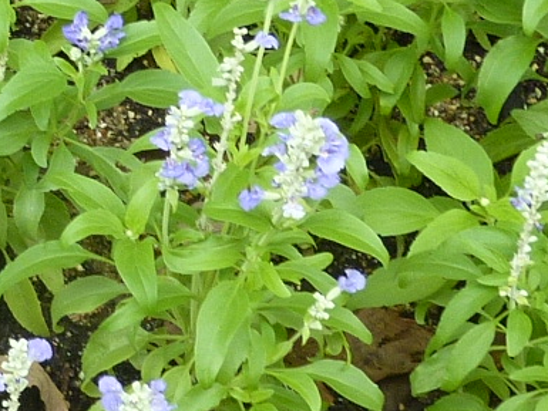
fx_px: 2106
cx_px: -61
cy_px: 334
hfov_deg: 14.5
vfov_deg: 11.1
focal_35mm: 133
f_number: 3.3
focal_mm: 4.1
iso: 125
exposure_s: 1/30
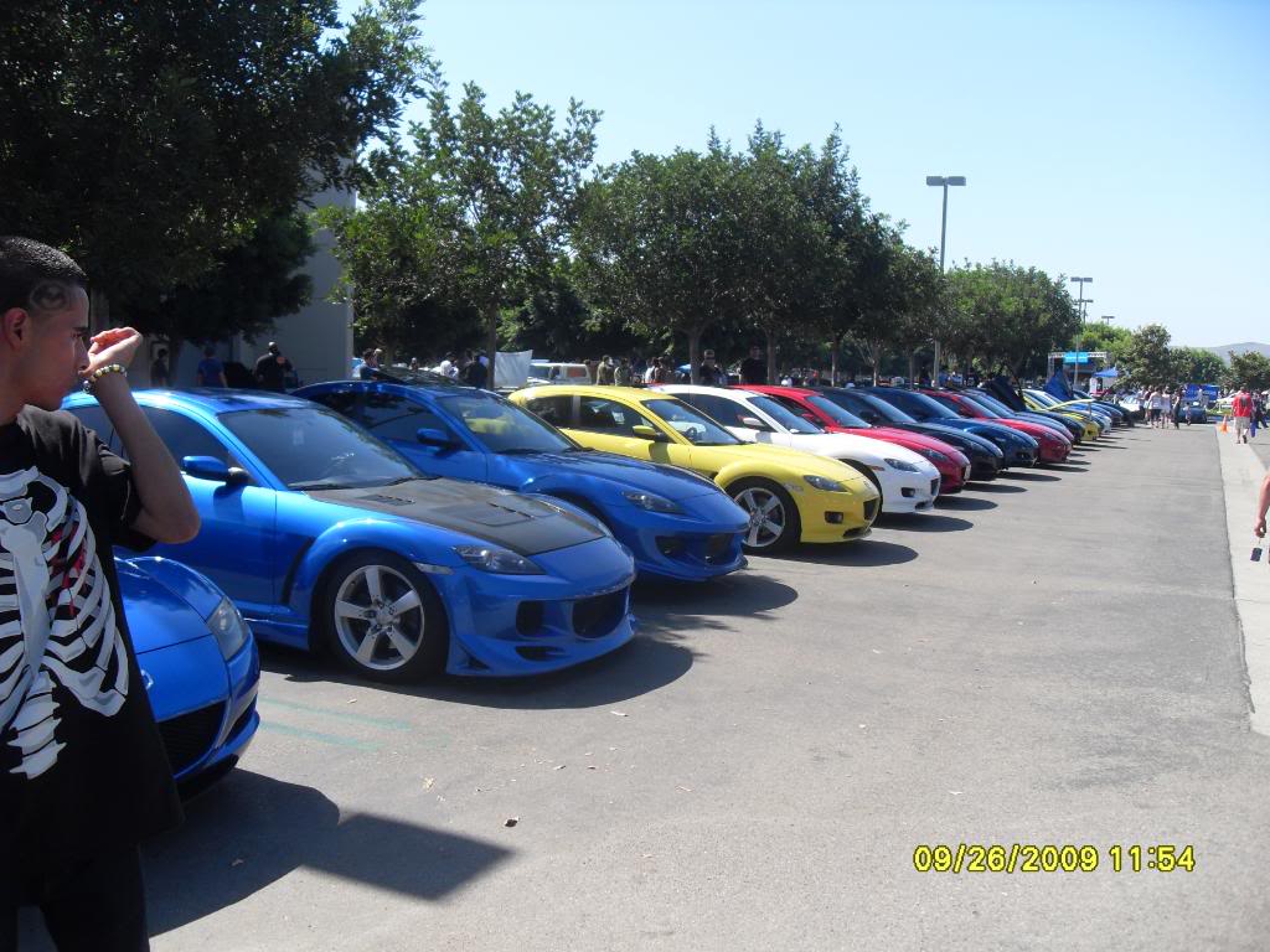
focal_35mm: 34
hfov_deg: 54.0
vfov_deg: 41.8
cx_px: 635
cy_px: 476
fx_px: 1247
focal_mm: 6.3
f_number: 7
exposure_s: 1/125
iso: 80
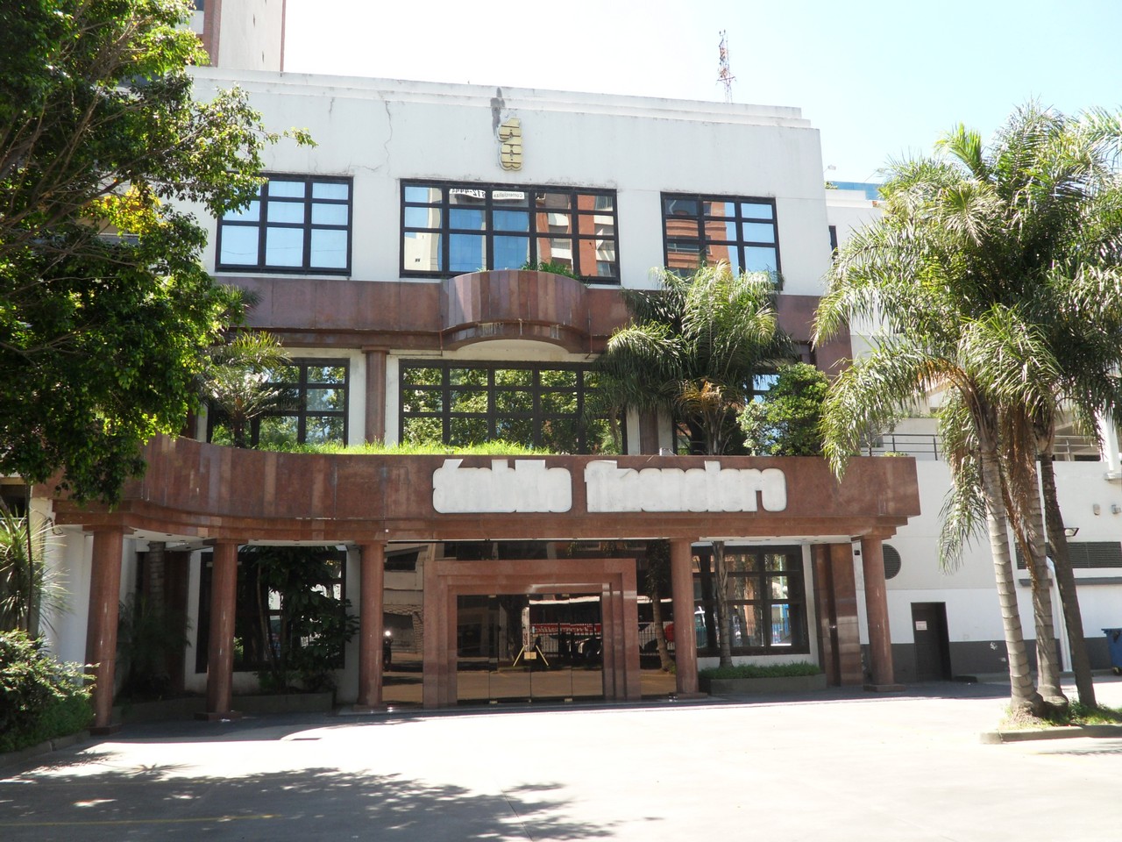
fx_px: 972
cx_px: 561
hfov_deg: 60.0
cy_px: 421
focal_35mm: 30
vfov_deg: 46.8
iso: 120
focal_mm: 5.3
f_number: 3.7
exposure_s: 1/180
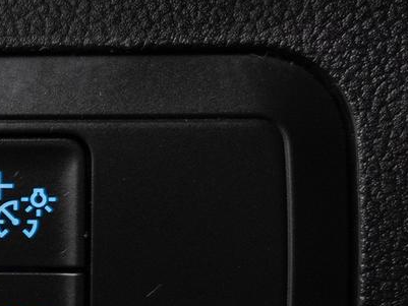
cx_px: -409
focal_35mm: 164
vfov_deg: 9.0
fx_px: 1934
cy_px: 258
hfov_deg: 11.0
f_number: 3.5
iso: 1000
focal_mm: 37.8
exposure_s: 1/30
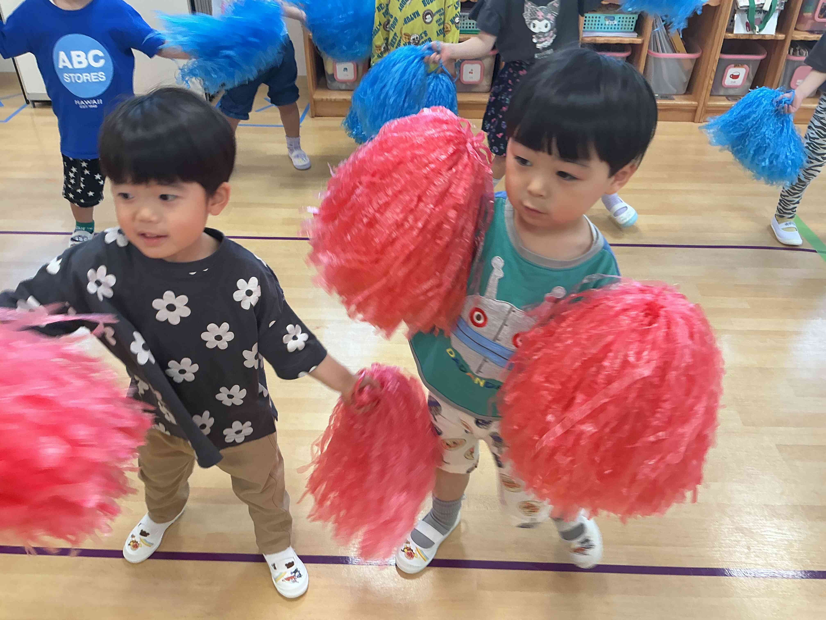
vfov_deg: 48.2
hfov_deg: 61.7
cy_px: 310
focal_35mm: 29
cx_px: 413
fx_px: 692
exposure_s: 1/60
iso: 40
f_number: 1.8
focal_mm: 3
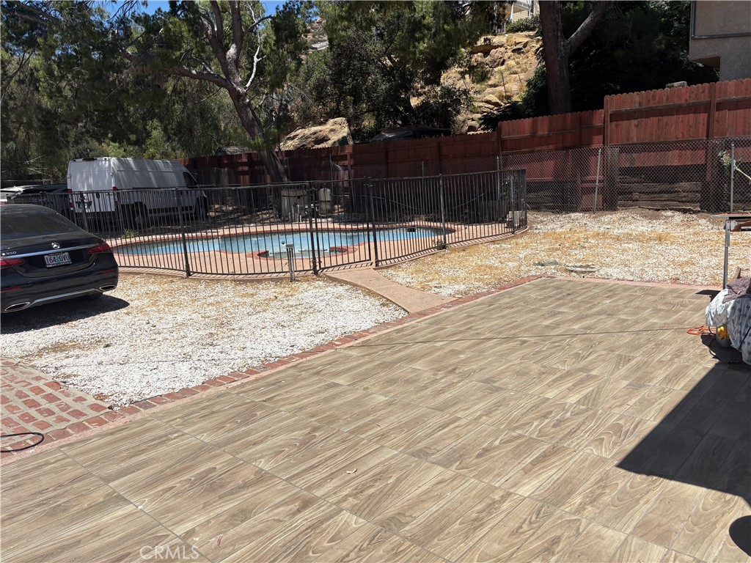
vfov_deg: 53.1
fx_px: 564
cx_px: 376
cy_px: 282
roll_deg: +2.5
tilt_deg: -10.7
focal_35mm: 26
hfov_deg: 67.3
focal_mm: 5.96
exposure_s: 1/5814
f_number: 1.6
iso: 50
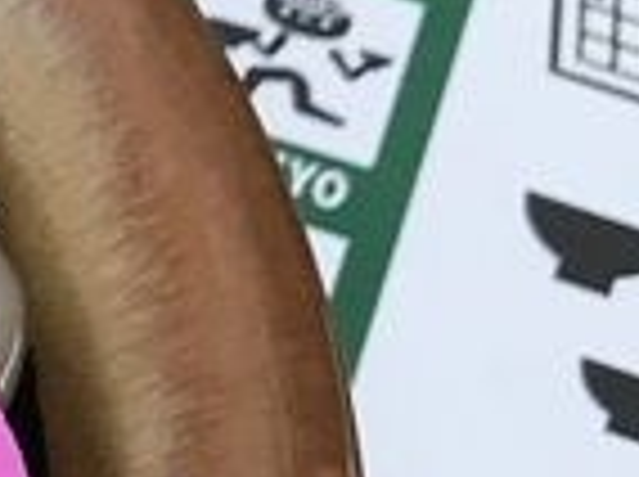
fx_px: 2967
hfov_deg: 10.9
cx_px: -749
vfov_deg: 9.1
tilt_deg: -65.0
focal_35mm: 161
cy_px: 601
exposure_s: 1/30
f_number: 1.8
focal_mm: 3.99
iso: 25
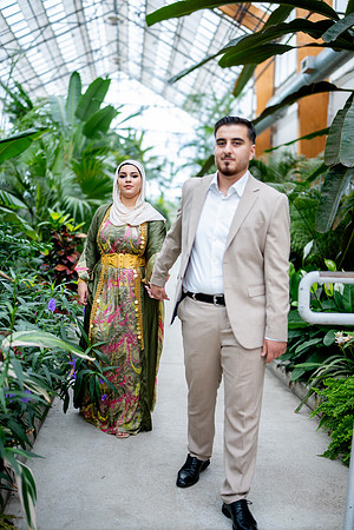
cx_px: 177
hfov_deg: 37.9
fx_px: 516
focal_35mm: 35
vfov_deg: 54.4
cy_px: 265
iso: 200
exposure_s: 1/800
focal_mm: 35
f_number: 1.2
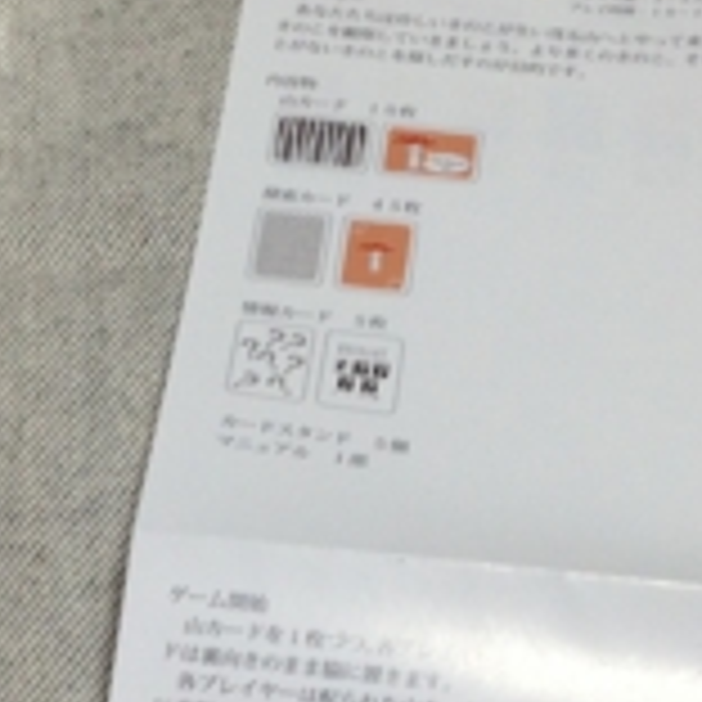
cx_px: 198
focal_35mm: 127
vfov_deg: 13.6
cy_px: 639
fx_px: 2914
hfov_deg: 13.7
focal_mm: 4.28
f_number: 2.4
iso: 64
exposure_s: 1/30
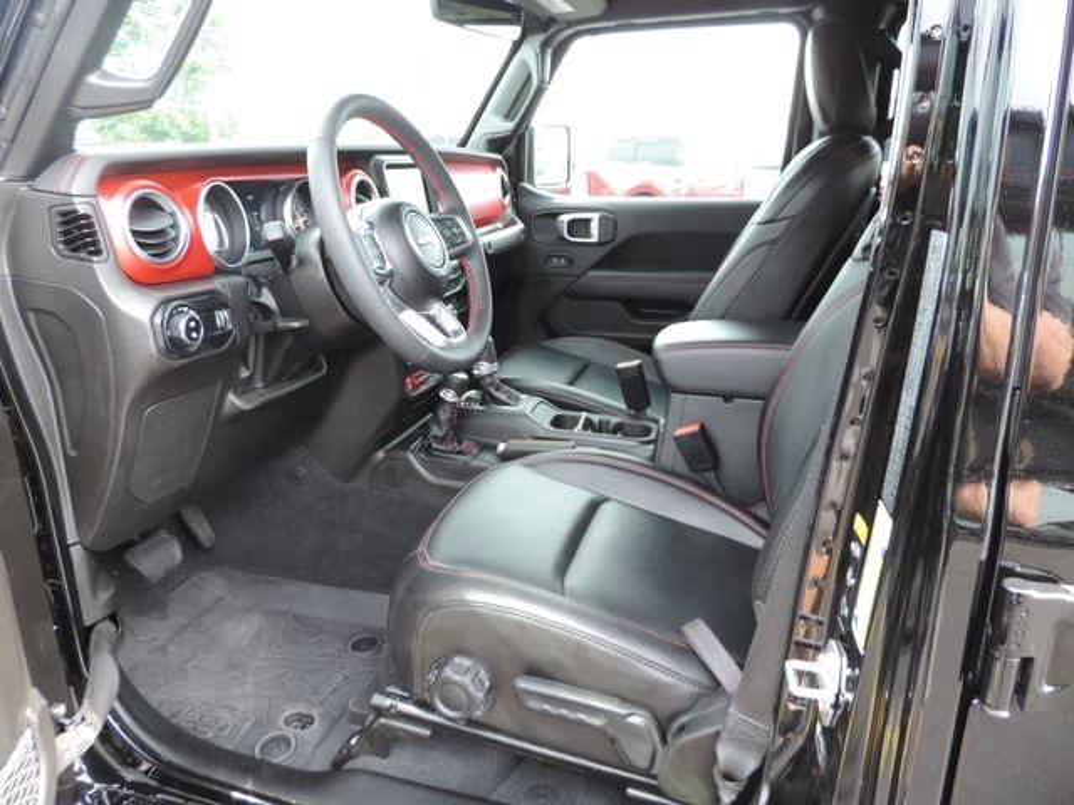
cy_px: 402
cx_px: 537
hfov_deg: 71.6
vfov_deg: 56.8
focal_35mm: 24
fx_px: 745
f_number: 3
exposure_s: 1/30
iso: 90
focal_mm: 4.3
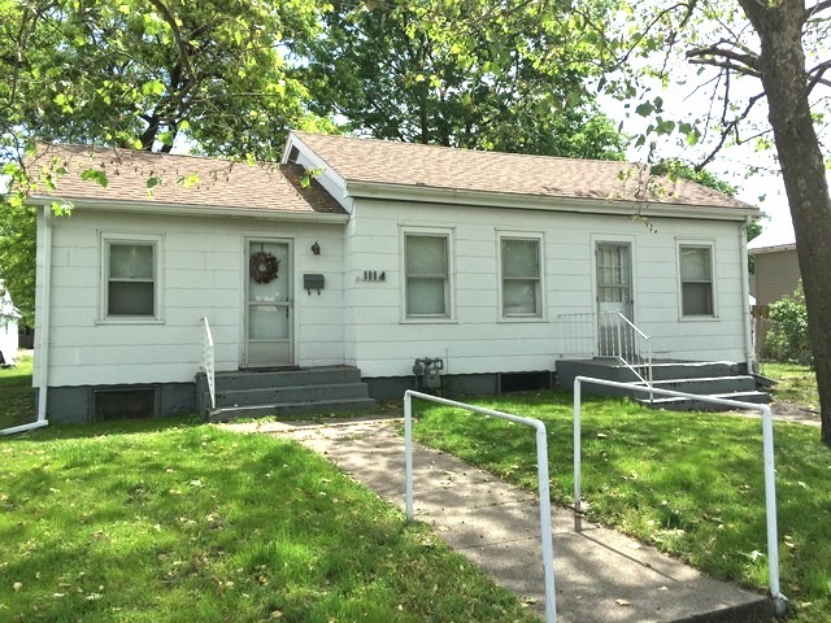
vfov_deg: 48.2
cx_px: 416
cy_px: 312
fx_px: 696
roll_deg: +0.2
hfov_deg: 61.7
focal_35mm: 29
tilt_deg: +1.7
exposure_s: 1/680
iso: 25
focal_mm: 4.15
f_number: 2.2
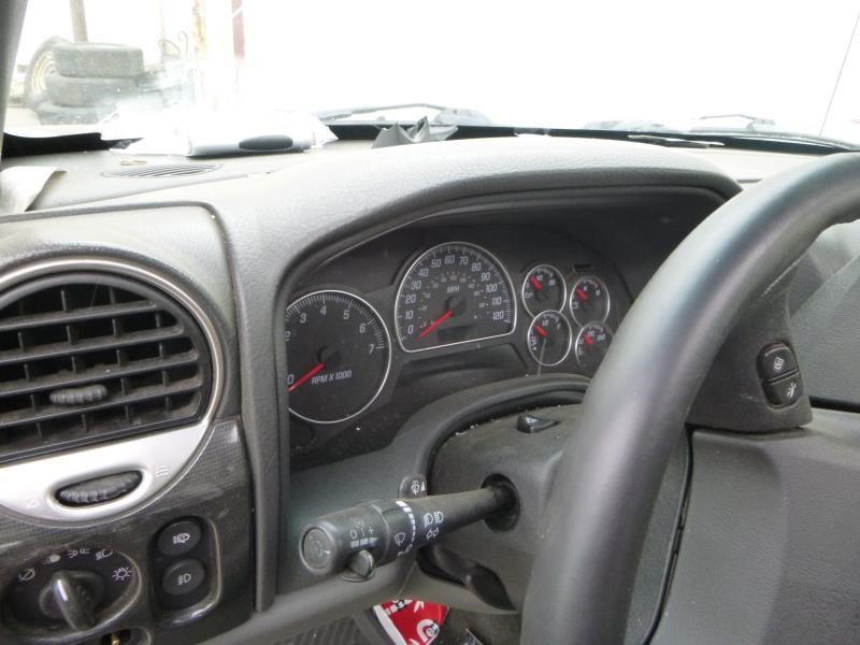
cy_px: 322
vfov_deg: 54.9
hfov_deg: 69.4
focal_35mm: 25
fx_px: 621
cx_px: 430
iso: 400
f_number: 3.9
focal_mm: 4.5
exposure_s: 1/50
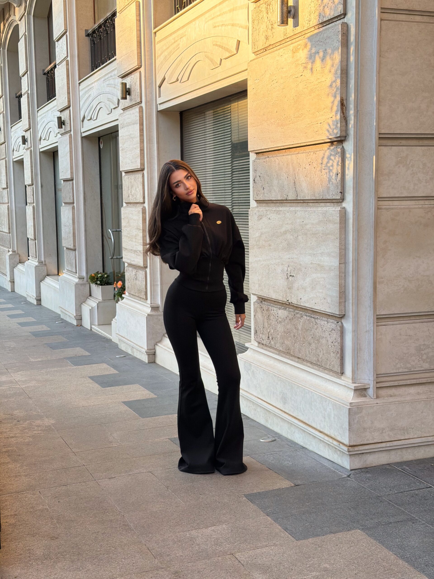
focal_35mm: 48
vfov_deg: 39.7
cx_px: 217
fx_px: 802
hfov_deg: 30.3
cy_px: 290
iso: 100
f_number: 1.78
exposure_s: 1/719
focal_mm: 6.76
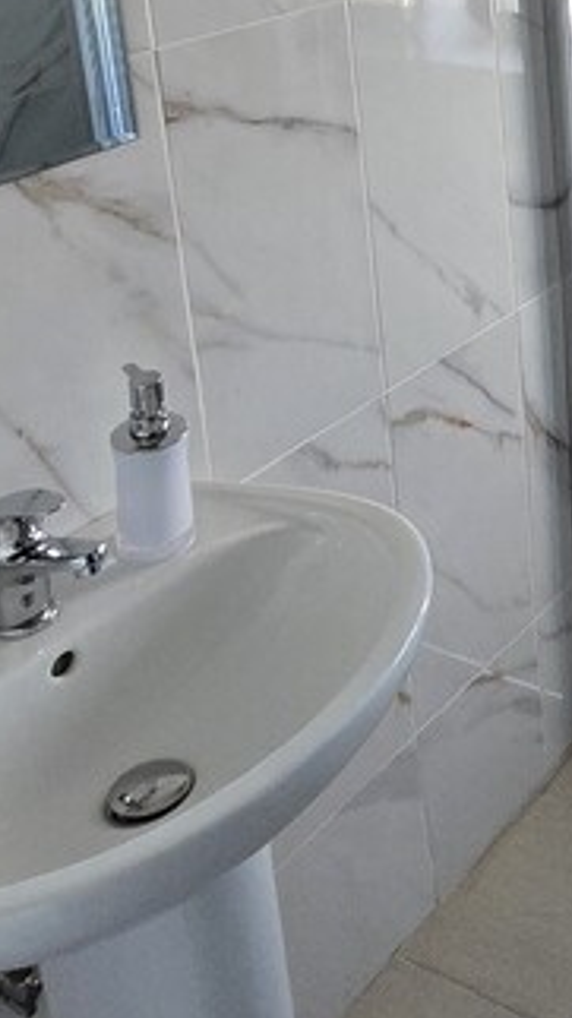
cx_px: 898
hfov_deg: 21.5
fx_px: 1214
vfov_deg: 40.6
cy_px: 35
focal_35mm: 45
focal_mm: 2.2
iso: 400
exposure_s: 1/50
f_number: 2.2
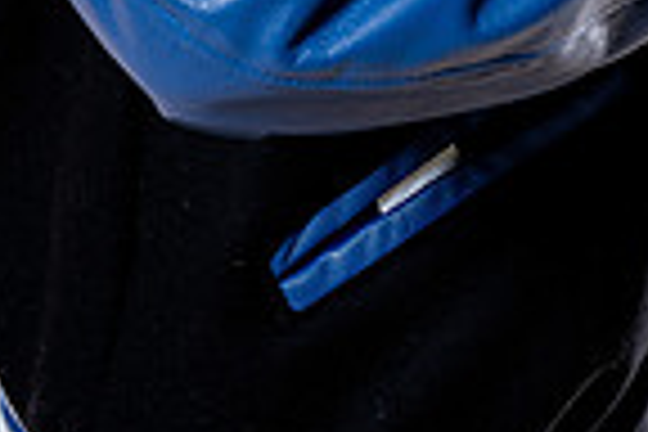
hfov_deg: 19.4
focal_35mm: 103
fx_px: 1854
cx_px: 612
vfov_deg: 11.4
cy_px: -549
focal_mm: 33
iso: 640
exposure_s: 1/250
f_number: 8
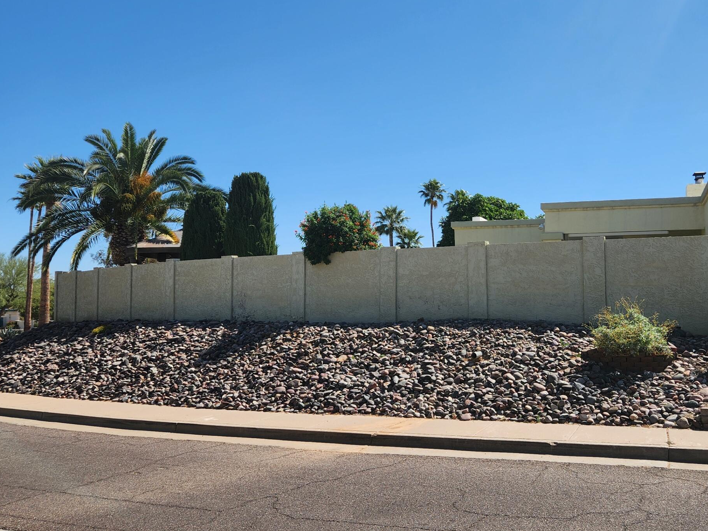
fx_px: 777
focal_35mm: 38
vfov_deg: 37.7
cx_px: 432
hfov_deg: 48.6
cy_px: 248
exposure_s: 1/1751
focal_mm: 5.4
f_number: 1.8
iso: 20
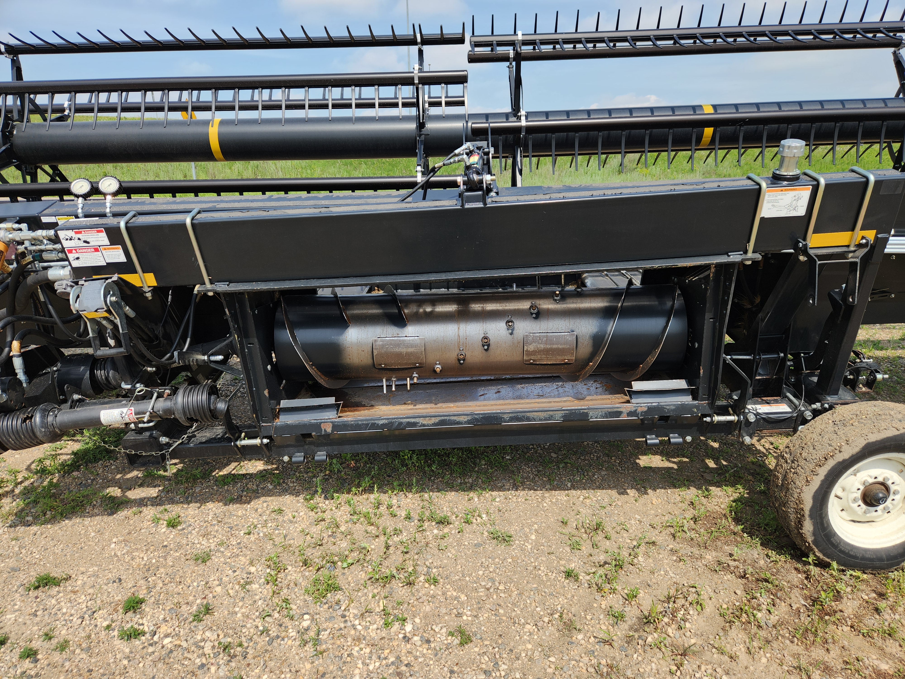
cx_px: 452
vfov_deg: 58.9
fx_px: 601
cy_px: 340
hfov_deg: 73.9
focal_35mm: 23
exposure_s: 1/1081
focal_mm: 5.4
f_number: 1.8
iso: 20
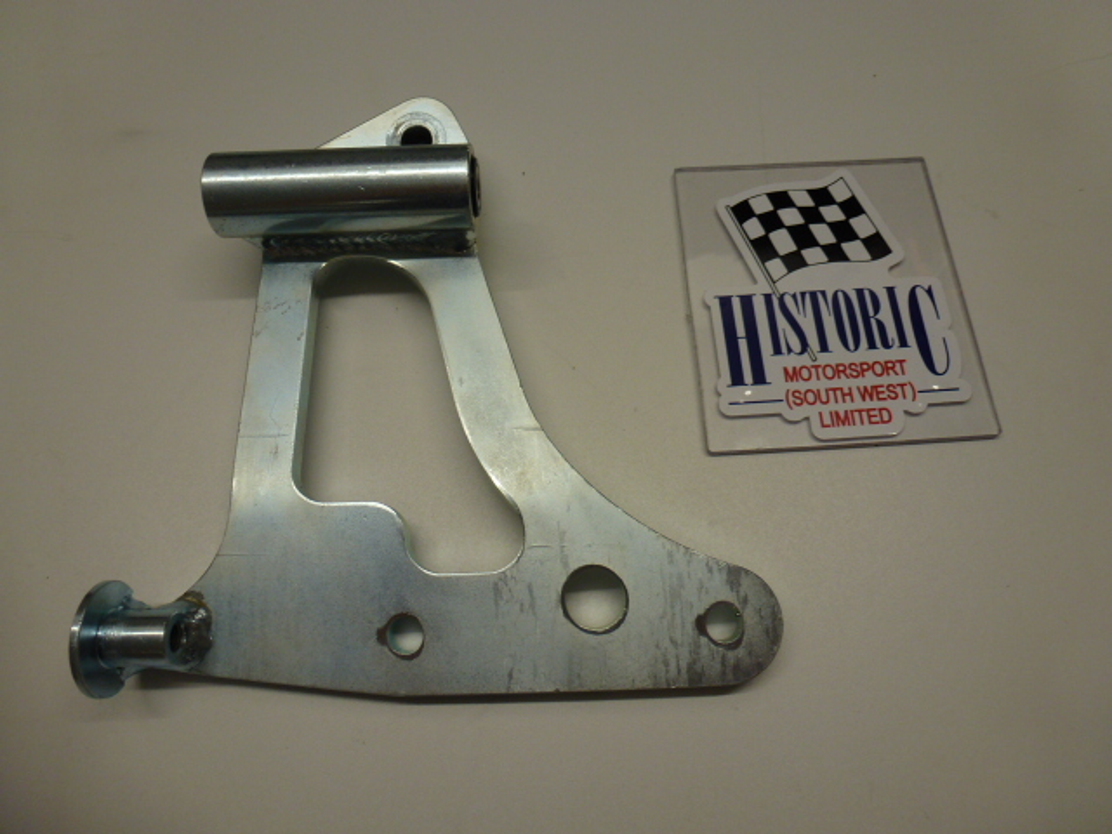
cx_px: 556
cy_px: 417
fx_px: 771
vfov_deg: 56.8
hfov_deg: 71.6
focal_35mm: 24
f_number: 3.3
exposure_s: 1/125
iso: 100
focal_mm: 4.3
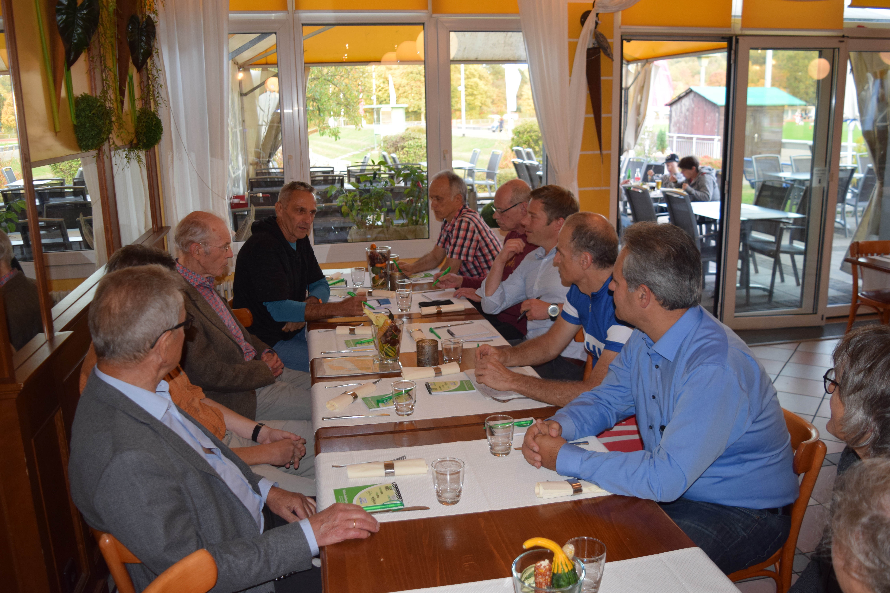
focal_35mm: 32
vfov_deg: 41.7
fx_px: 779
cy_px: 296
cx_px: 445
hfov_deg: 59.5
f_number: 3.8
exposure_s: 1/60
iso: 900
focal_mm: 21
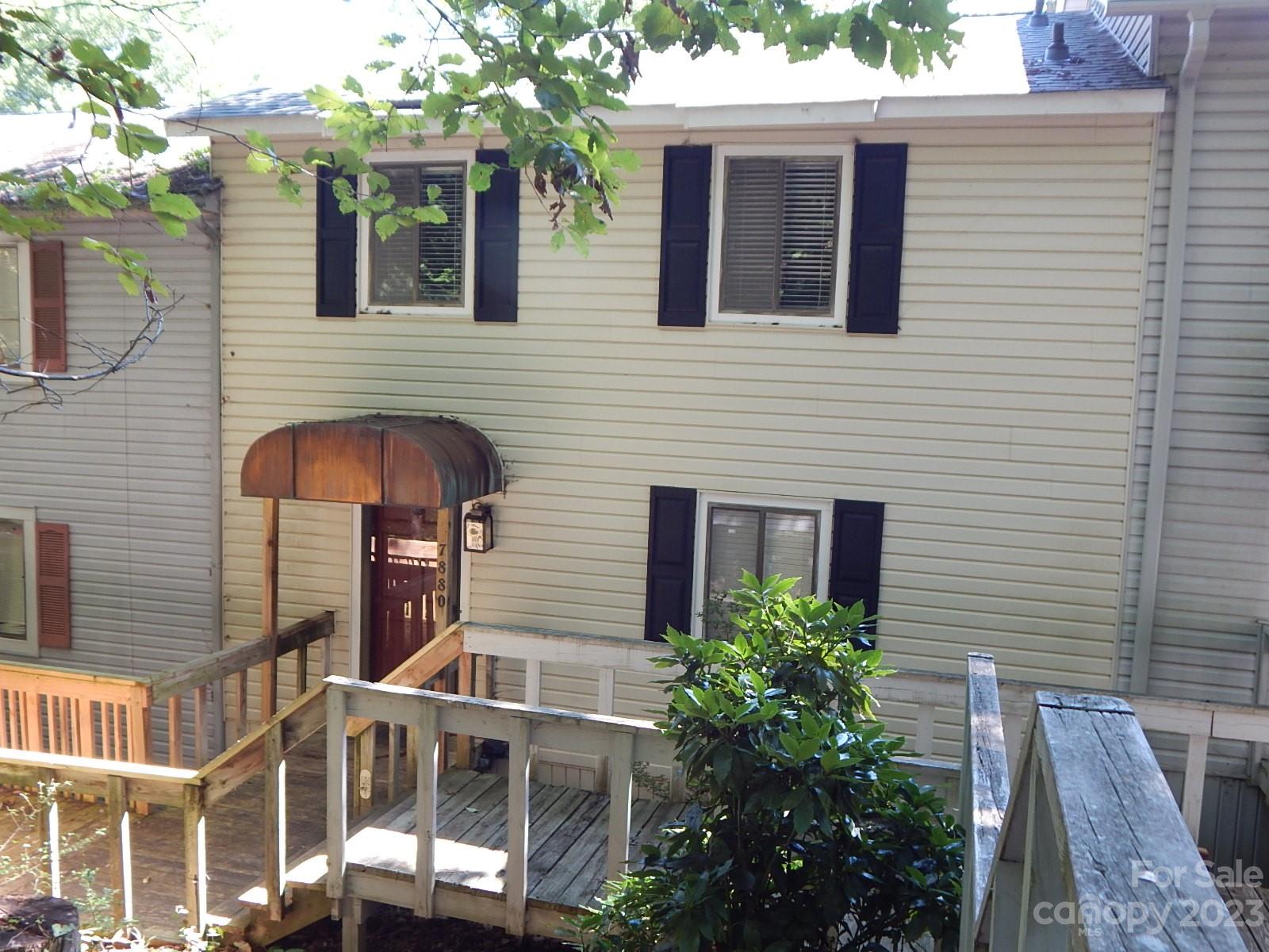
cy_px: 476
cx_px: 634
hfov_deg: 58.4
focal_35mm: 31
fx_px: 1136
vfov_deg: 45.4
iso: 125
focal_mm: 5.6
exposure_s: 1/50
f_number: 3.2
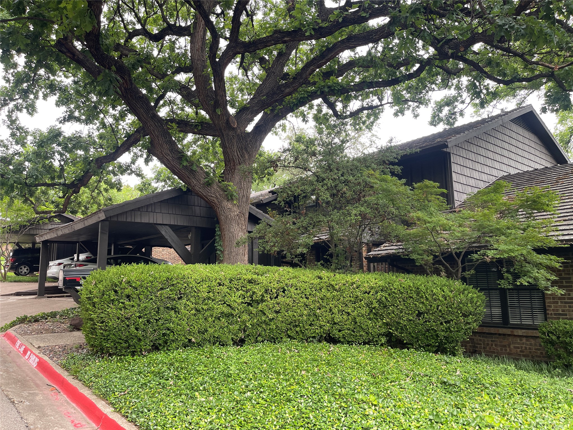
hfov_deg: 69.4
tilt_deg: +8.9
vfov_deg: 54.9
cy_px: 215
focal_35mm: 25
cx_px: 286
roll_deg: +1.5
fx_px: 414
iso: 80
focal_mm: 5.1
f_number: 1.6
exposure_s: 1/121
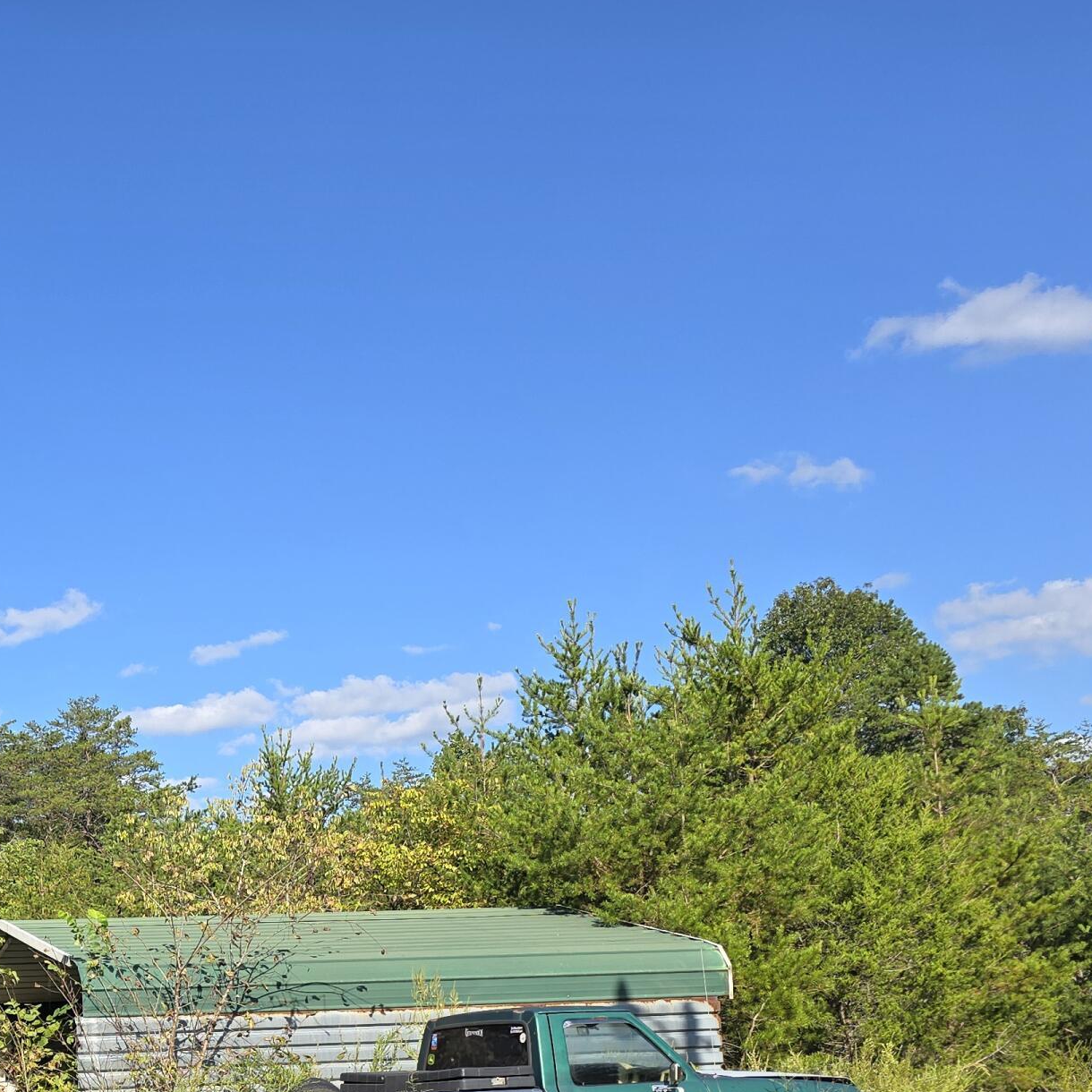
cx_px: -46
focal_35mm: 50
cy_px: 970
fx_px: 1785
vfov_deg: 32.4
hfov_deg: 31.1
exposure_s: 1/533
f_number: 1.7
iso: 12
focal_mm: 6.3
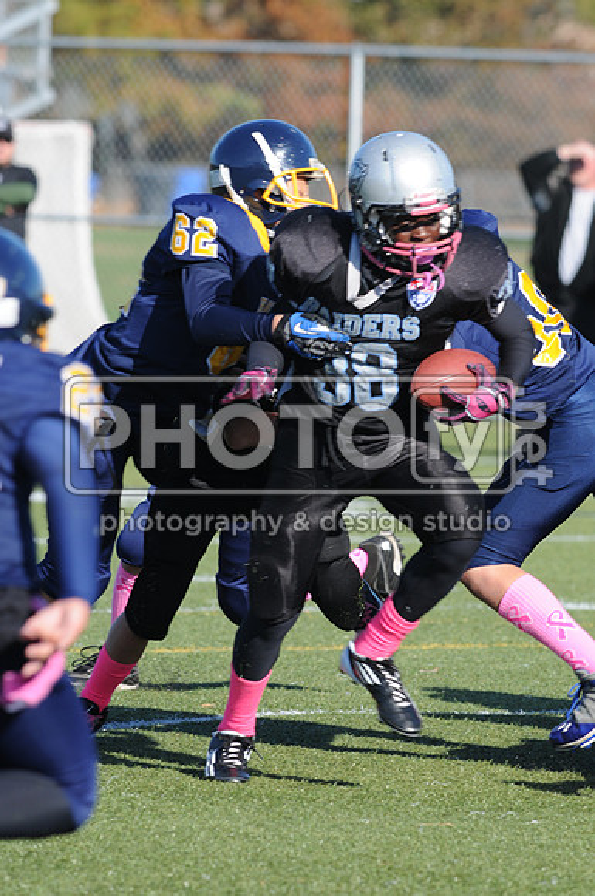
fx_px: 11189
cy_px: 448
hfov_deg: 3.0
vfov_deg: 4.6
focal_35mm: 450
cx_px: 298
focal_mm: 300
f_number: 7.1
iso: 200
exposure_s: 1/500
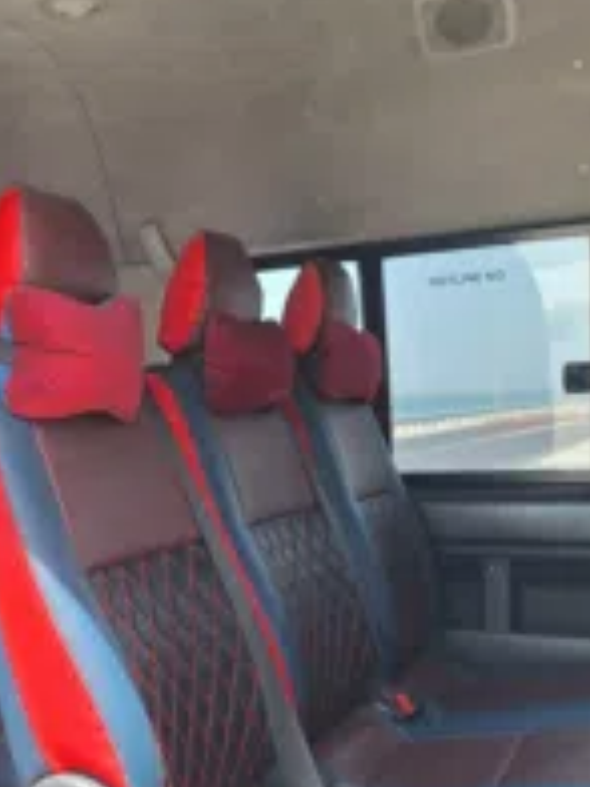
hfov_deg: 29.8
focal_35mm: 47
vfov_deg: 40.0
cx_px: 84
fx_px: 1068
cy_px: 518
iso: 40
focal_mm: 5.54
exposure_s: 1/361
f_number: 1.8
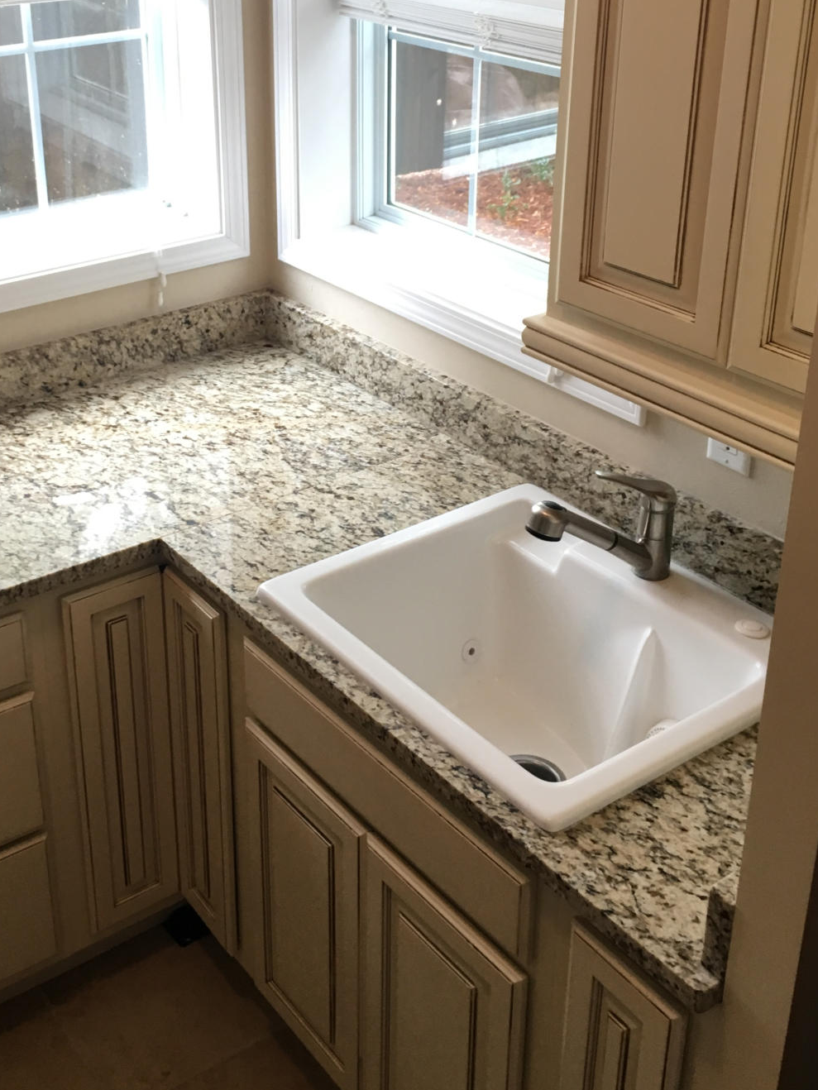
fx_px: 1386
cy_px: 381
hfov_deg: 32.6
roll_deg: +0.3
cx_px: 265
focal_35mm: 44
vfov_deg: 42.5
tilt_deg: -23.5
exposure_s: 1/30
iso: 40
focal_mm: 4.15
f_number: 2.2
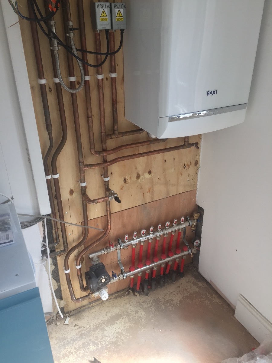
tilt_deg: -27.3
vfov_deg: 61.7
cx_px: 136
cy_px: 182
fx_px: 304
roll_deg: +0.7
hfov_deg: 48.2
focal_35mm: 29
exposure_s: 1/120
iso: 40
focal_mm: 4.15
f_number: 2.2
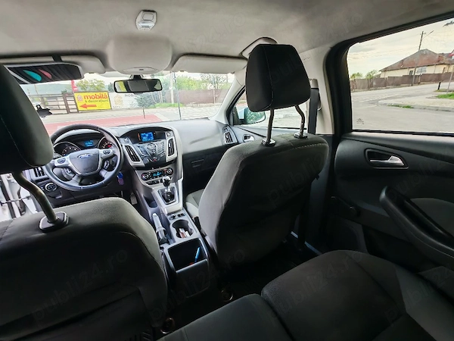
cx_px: 227
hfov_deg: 94.5
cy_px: 170
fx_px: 210
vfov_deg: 78.1
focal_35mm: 16
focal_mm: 1.96
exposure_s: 1/50
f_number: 2.2
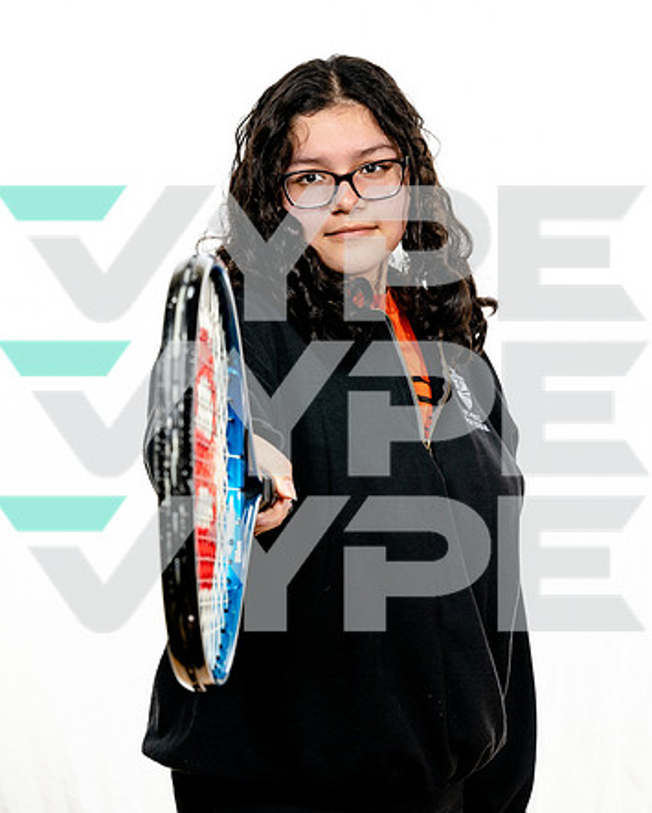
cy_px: 406
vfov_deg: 19.7
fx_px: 2337
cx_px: 329
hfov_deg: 15.9
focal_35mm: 97
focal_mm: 67
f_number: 8
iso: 160
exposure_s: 1/250
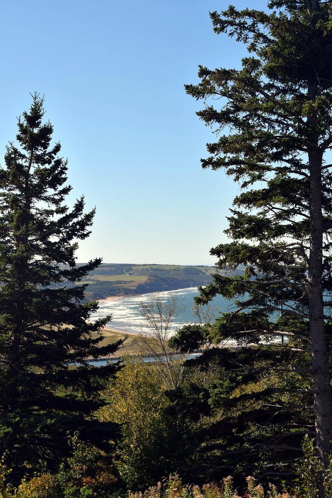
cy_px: 249
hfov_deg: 22.6
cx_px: 166
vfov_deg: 33.4
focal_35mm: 60
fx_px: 830
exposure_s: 1/400
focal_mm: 40
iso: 200
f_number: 10
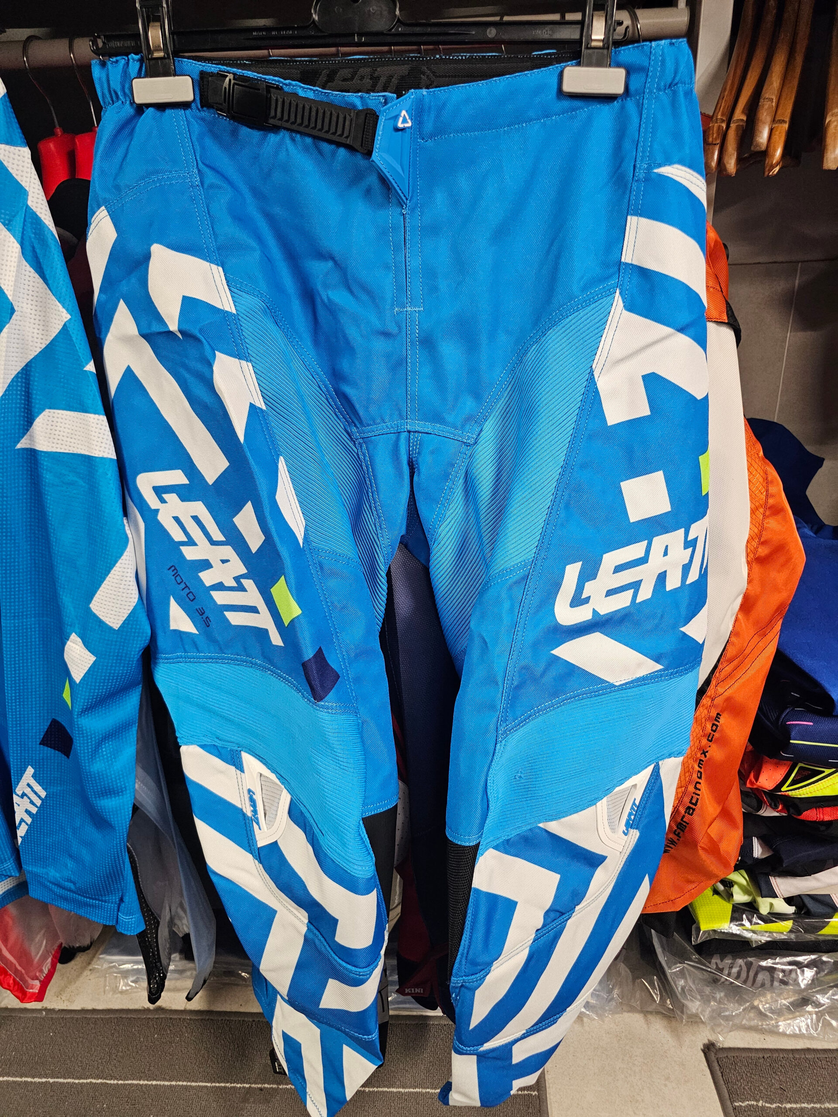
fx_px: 742
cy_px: 558
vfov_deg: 73.9
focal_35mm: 23
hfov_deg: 58.9
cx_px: 419
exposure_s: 1/100
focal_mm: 6.3
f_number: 1.7
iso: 800
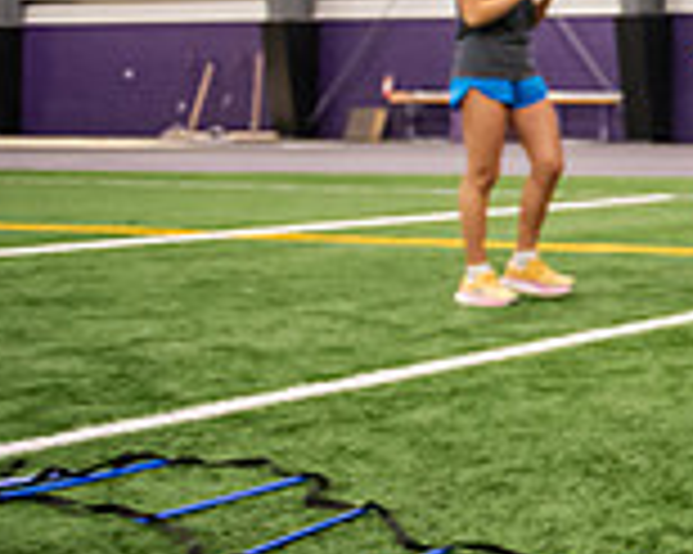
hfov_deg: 18.1
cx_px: 1233
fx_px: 1742
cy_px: 47
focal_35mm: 85
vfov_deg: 17.8
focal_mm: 24
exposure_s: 1/125
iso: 2000
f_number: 3.2
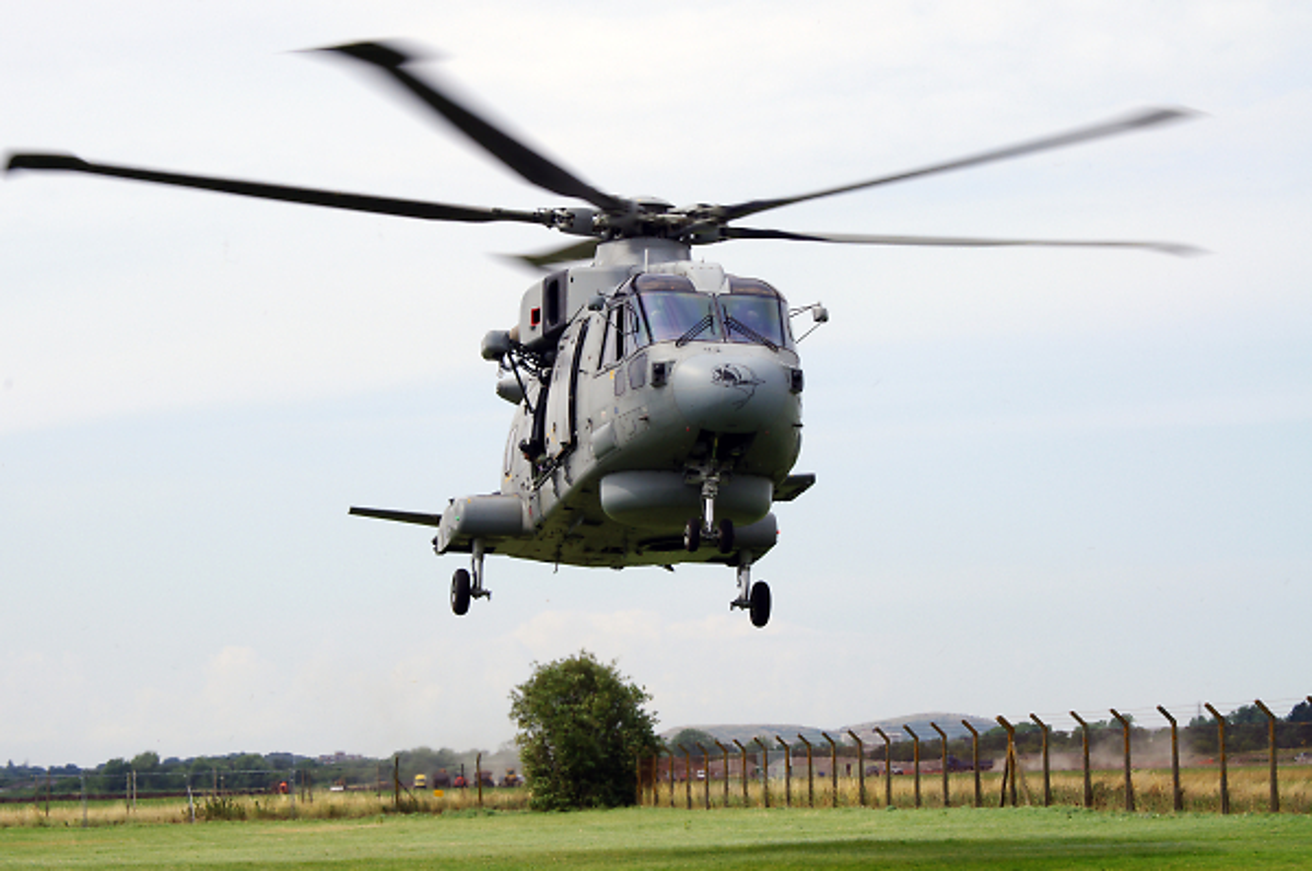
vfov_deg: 12.5
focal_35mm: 109
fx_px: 3966
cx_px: 656
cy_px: 436
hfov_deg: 18.8
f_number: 13
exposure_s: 1/250
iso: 200
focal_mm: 72.5
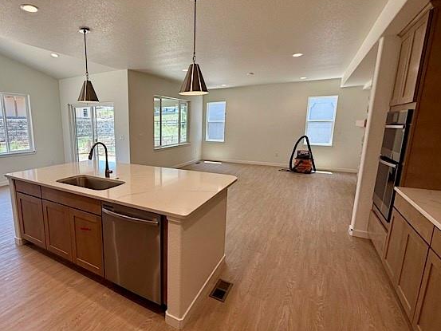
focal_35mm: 19
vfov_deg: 68.7
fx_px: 242
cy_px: 168
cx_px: 158
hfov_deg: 82.6
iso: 50
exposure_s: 1/140
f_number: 2.2
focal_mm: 2.22
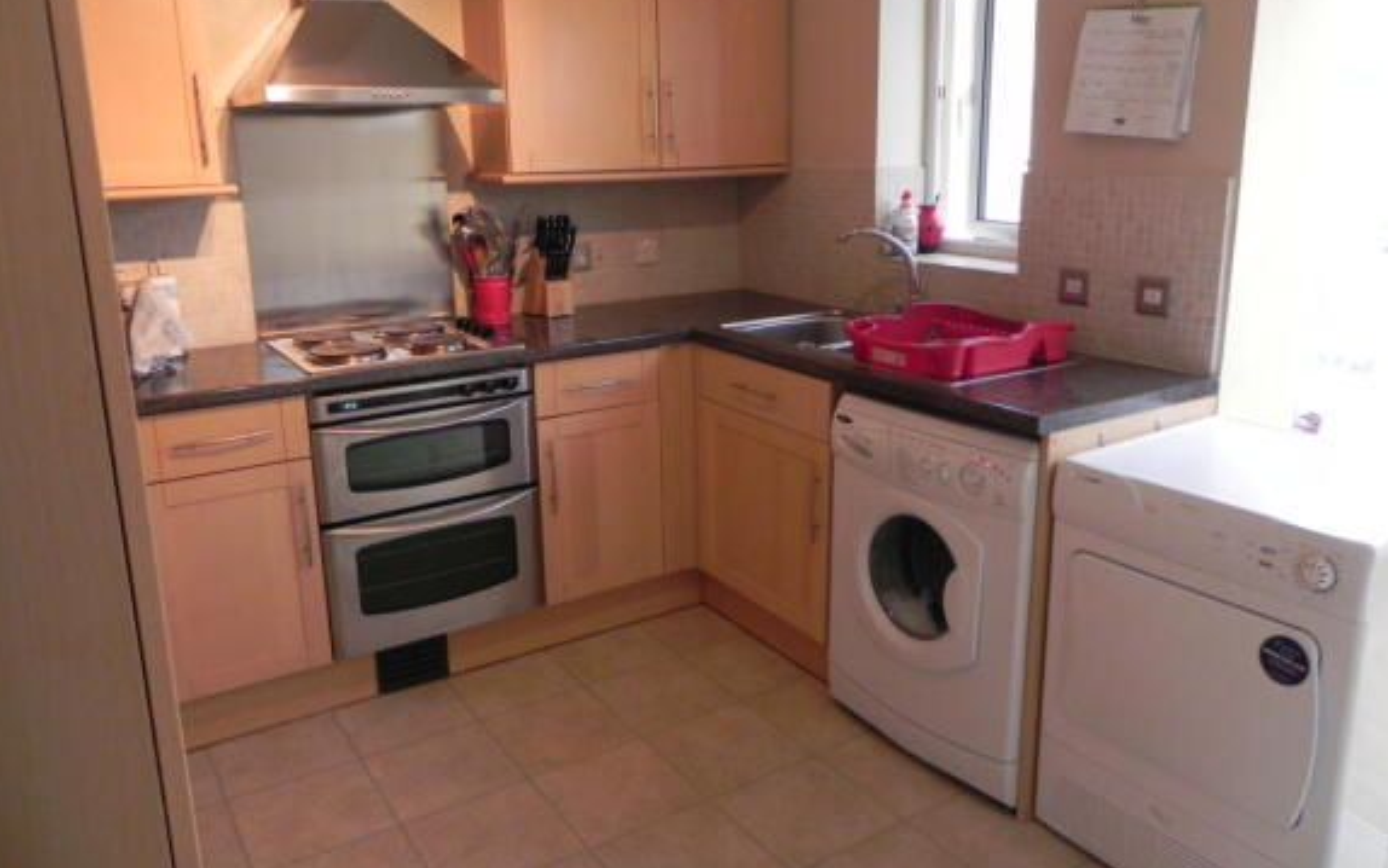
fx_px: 1059
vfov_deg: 44.5
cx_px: 688
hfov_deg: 66.5
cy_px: 395
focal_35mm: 28
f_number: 2.8
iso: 400
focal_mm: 4.6
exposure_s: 1/29.7
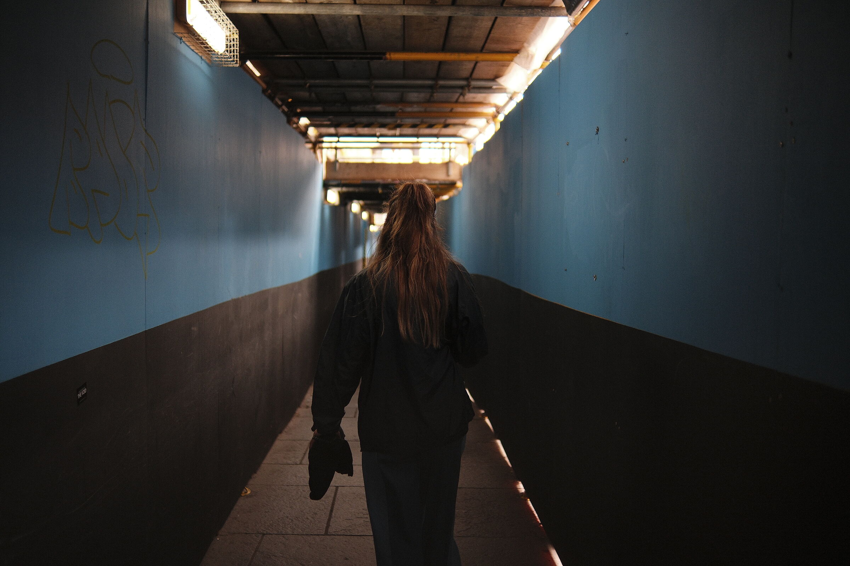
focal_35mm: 35
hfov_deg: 54.4
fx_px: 826
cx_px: 425
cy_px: 283
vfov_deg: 37.9
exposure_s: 1/1000
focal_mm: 23
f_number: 1.4
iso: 800
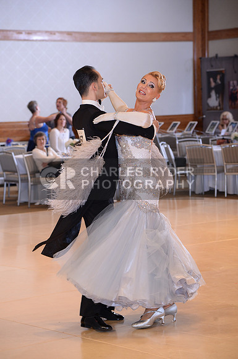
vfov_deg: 17.1
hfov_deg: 11.4
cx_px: 119
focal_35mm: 120
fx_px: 1193
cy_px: 180
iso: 1250
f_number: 5
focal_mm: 120
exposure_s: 1/250
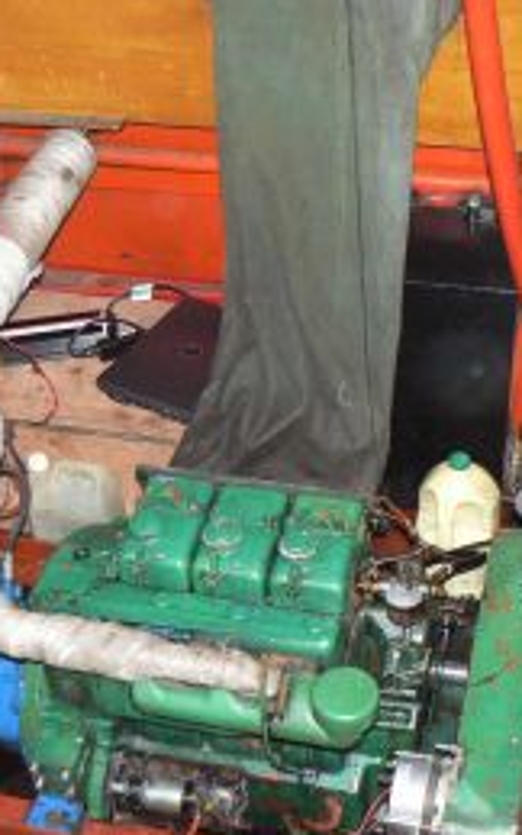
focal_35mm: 53
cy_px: 429
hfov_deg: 24.4
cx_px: 290
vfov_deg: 38.2
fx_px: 1206
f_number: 2.8
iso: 320
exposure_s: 1/30
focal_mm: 6
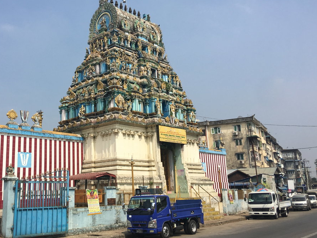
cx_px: 112
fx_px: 357
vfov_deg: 36.8
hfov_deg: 47.3
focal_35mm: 39
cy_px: 121
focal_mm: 4.15
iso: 25
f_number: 2.2
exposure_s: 1/2198
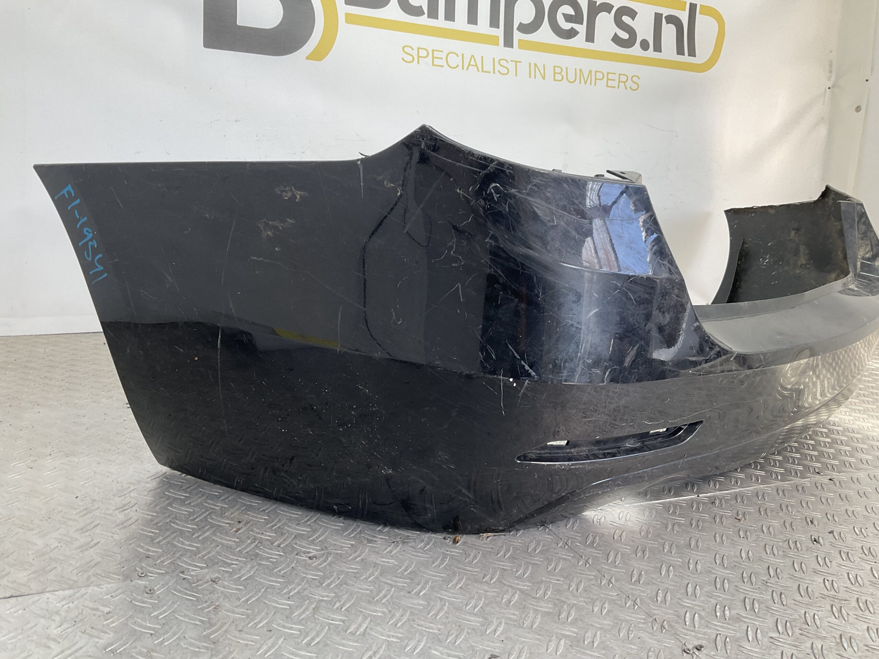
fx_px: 736
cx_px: 440
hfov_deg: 61.7
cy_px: 330
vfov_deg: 48.2
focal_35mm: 29
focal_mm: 3
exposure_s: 1/100
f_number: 1.8
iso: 20
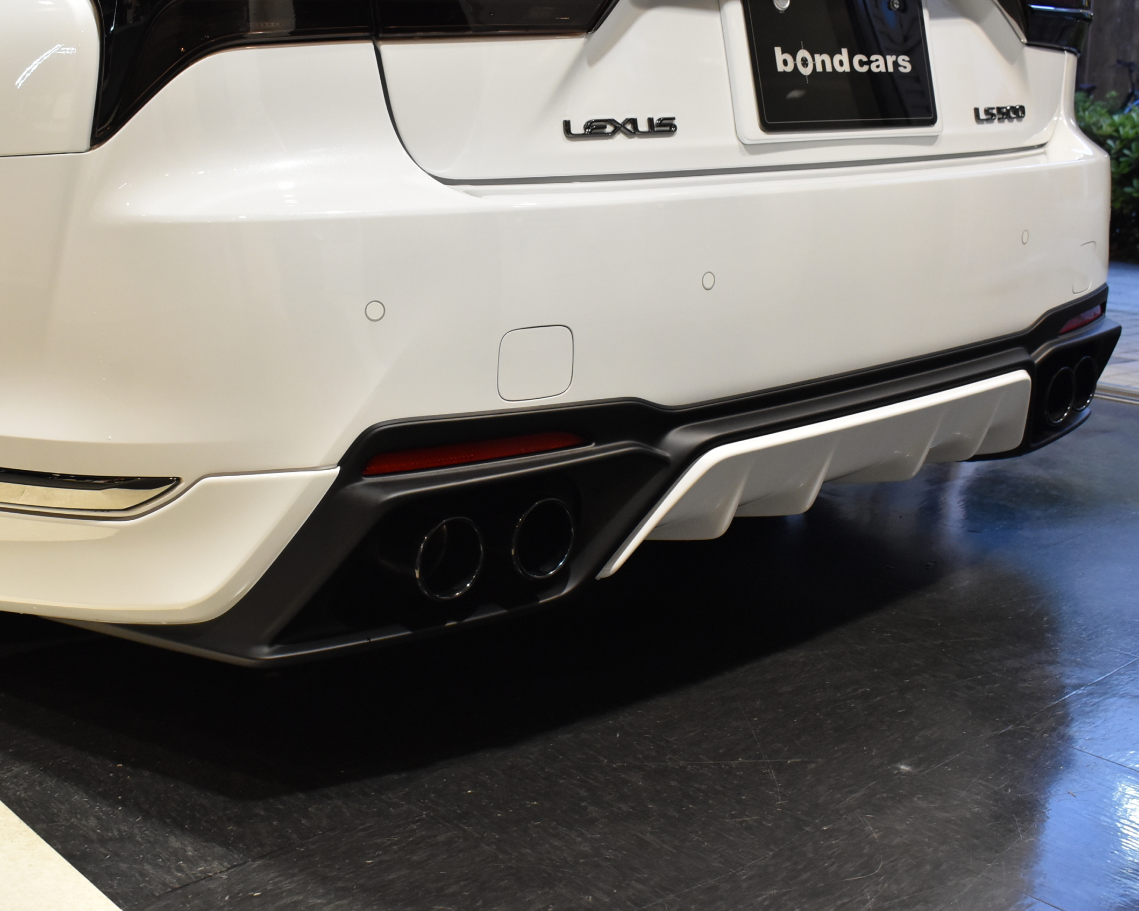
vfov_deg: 35.2
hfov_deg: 43.2
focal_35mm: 43
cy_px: 458
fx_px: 1435
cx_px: 479
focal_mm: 25
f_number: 8
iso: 1800
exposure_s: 1/40
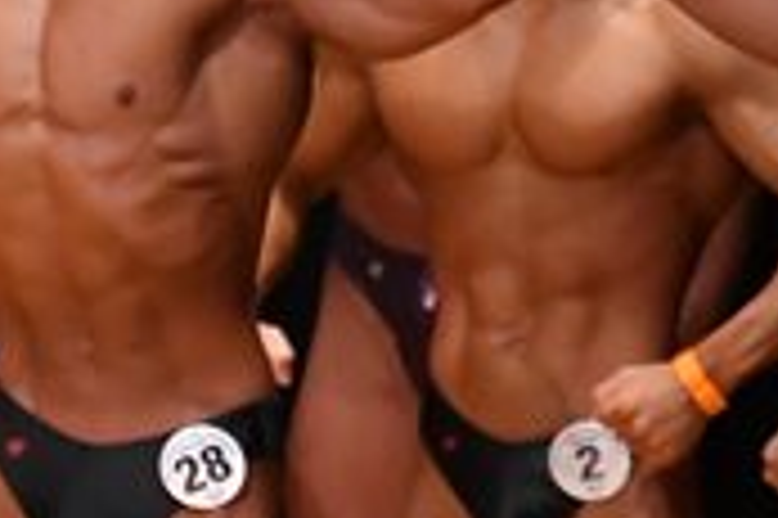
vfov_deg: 1.1
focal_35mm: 1213
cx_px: -789
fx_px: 26189
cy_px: 495
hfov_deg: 1.7
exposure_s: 1/400
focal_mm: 180
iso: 5000
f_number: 5.6
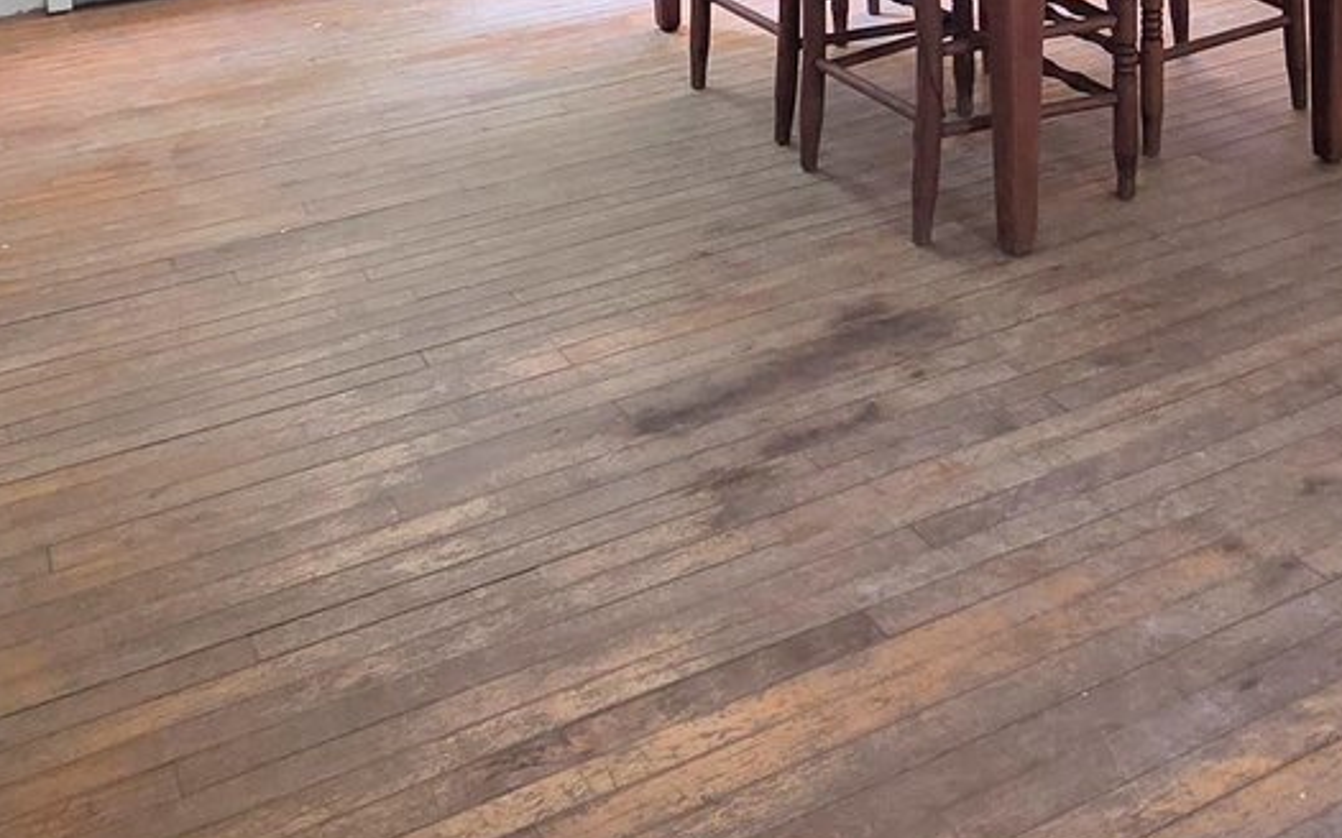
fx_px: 1536
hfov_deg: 47.0
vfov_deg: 27.0
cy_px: -169
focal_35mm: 42
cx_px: 792
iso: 160
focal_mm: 2.2
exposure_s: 1/60
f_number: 2.2
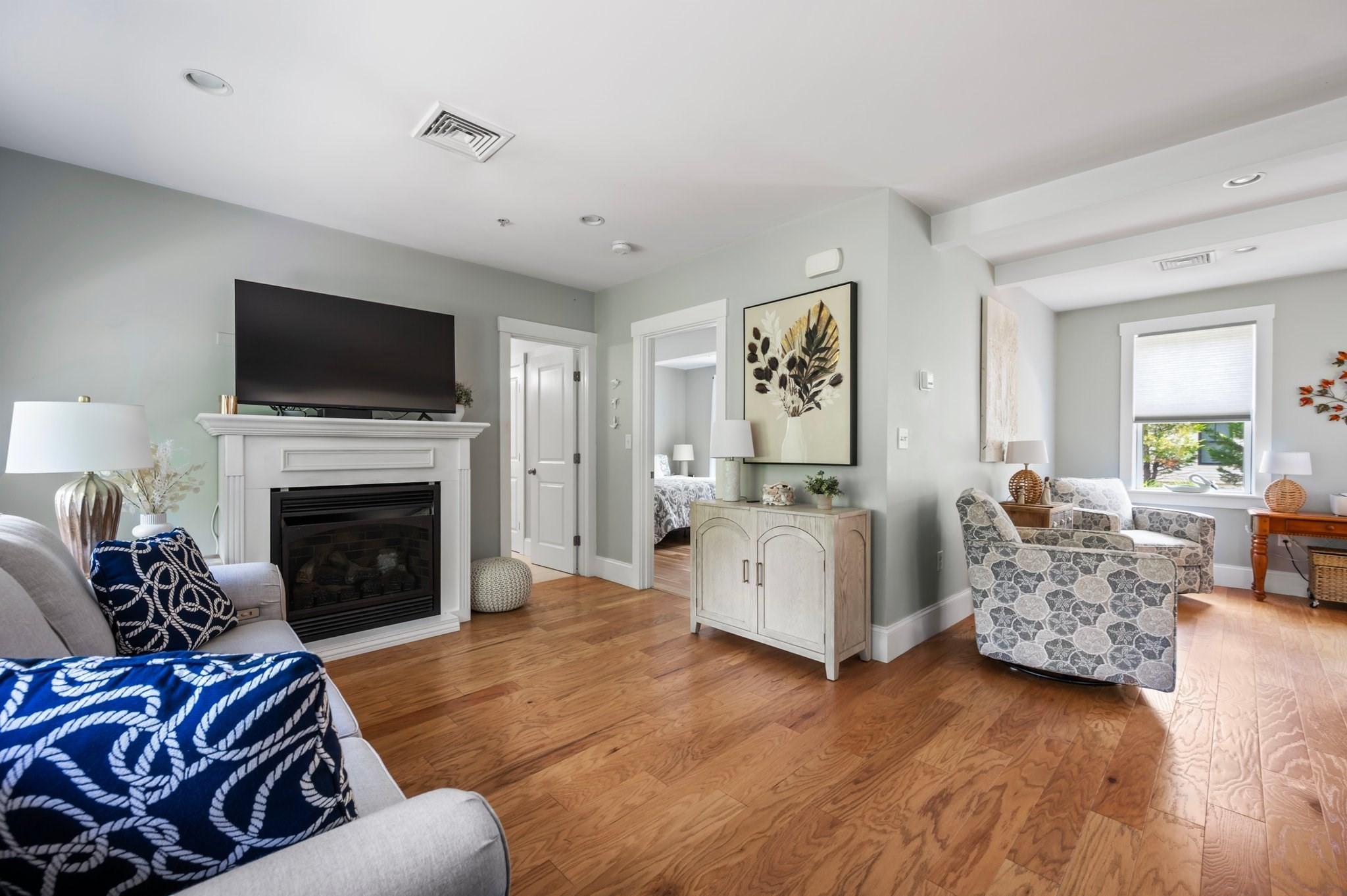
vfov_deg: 81.1
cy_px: 448
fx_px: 523
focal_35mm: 14
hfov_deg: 104.3
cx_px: 674
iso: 400
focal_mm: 14
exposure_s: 1/3
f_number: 7.1
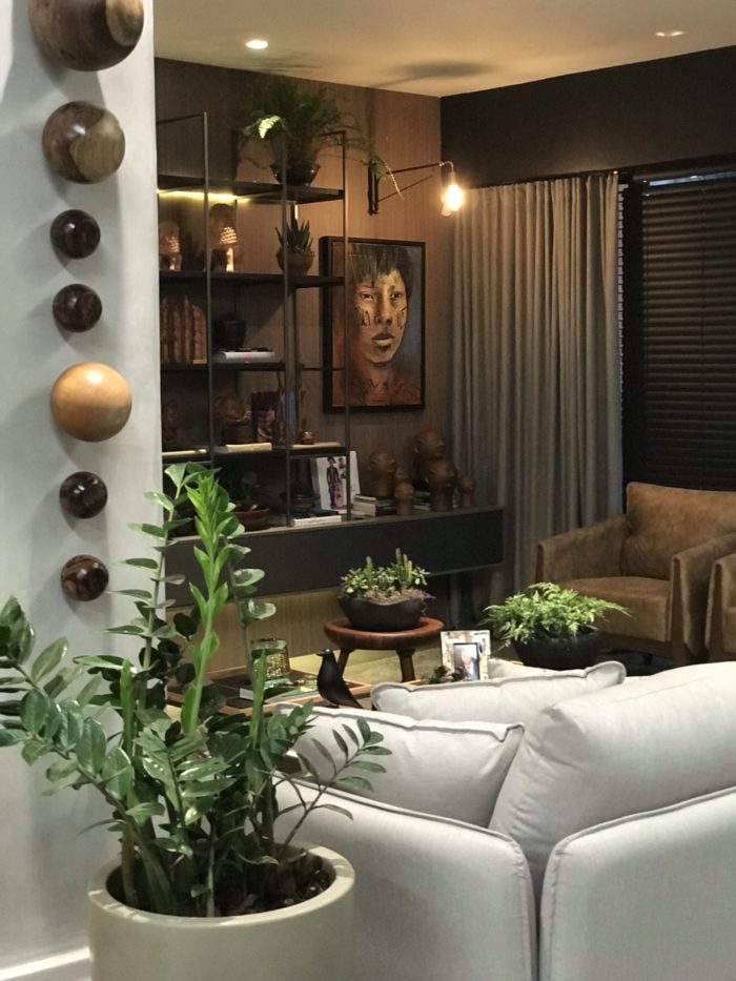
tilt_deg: -5.1
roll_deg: -0.1
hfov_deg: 25.7
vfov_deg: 33.8
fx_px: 1616
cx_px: 368
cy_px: 490
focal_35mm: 57
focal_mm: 6.6
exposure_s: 1/60
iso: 800
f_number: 2.8
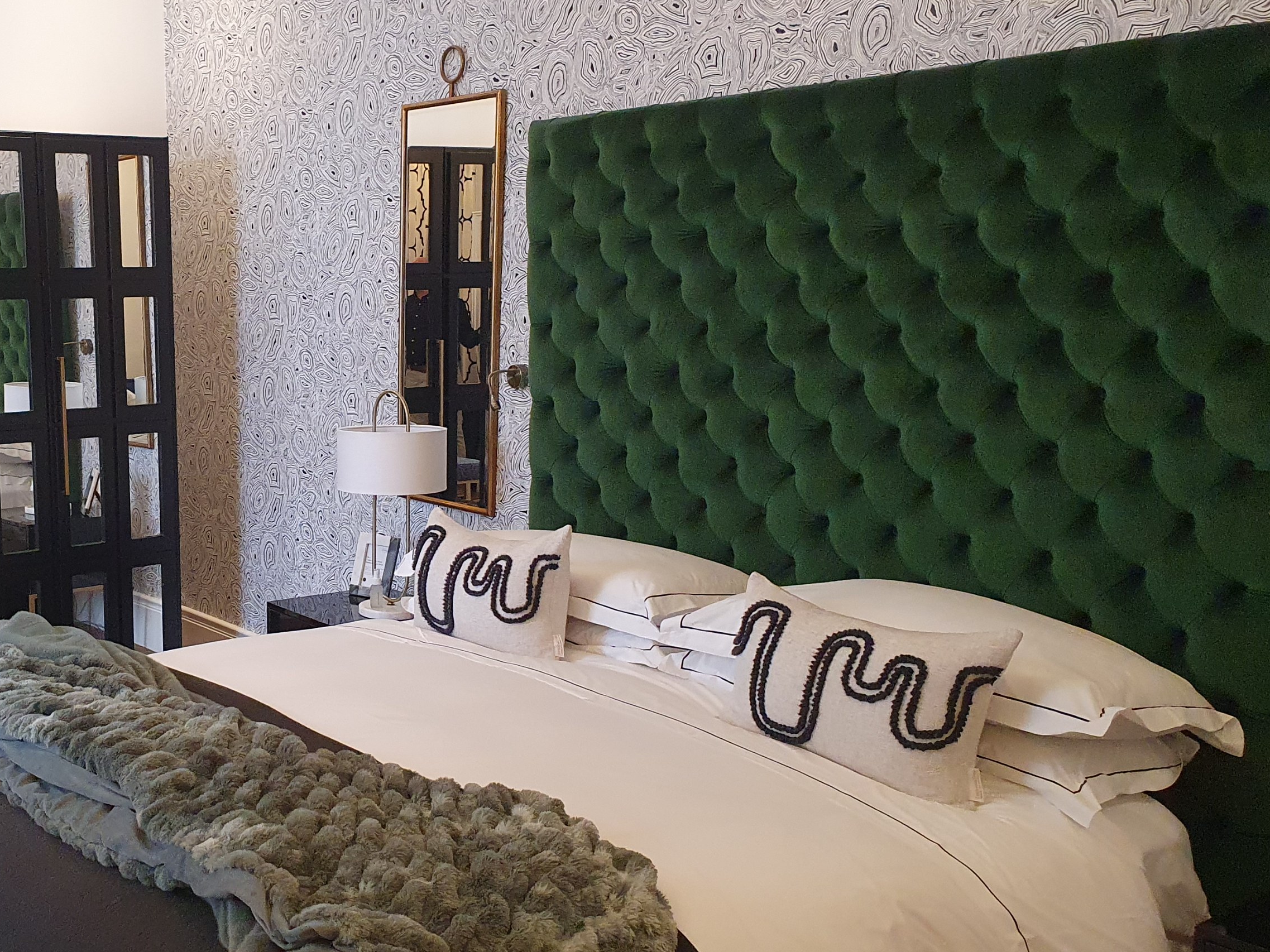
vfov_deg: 35.9
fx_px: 1467
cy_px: 505
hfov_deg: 45.0
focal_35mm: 40
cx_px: 299
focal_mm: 4.32
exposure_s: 1/50
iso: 400
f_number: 2.4
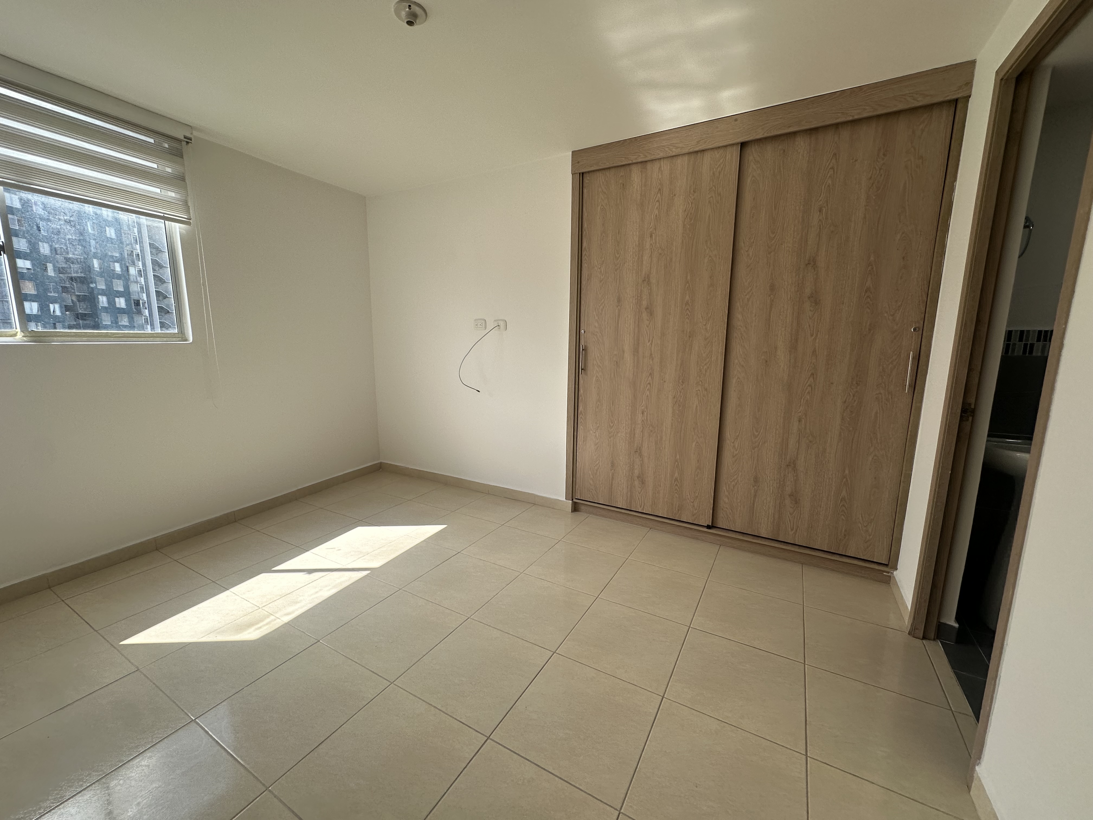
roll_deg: -0.4
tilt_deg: -9.6
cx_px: 546
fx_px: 442
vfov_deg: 85.7
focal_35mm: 14
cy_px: 410
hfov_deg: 102.1
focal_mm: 2.22
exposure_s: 1/469
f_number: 2.2
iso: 40
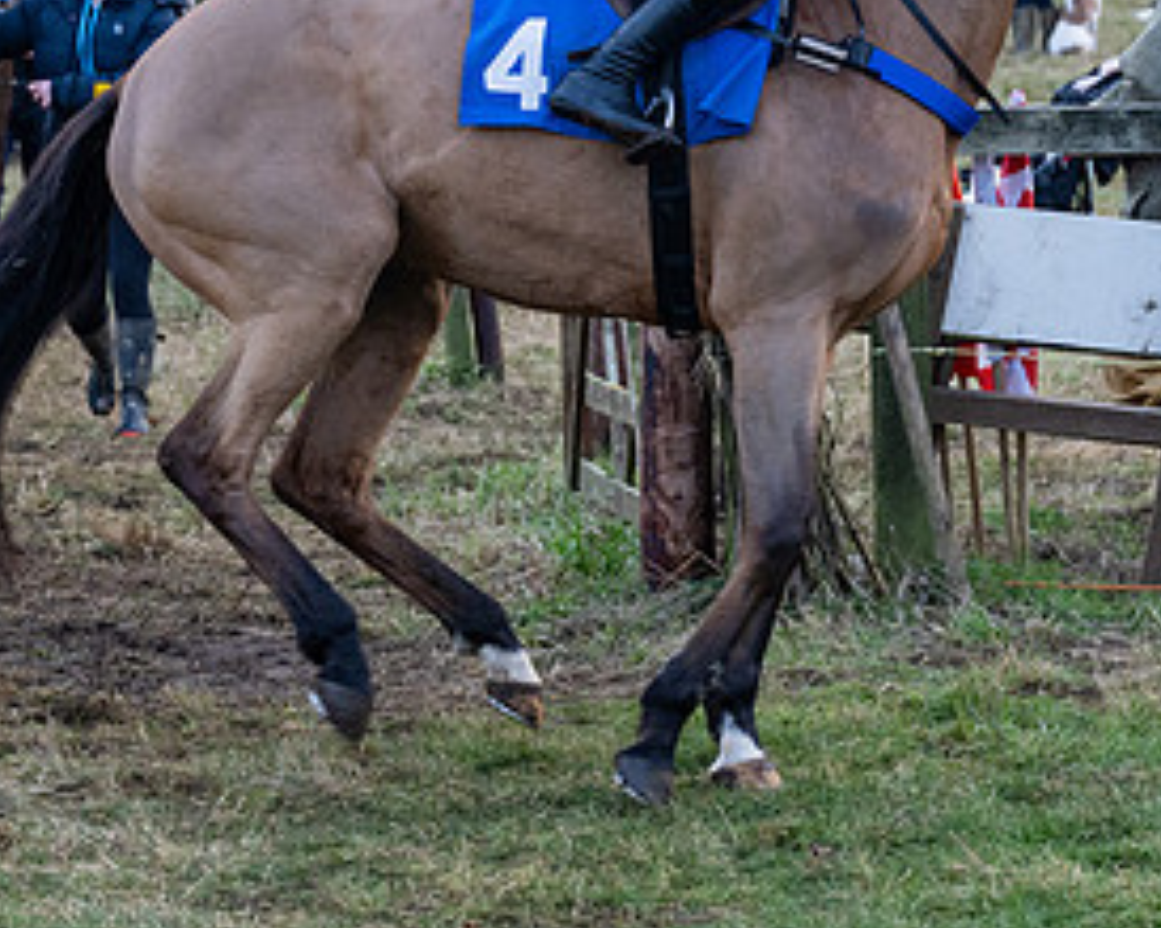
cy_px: 258
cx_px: 744
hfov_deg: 8.0
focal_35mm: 243
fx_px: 8347
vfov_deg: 6.4
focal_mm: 70
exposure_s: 1/400
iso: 800
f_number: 4
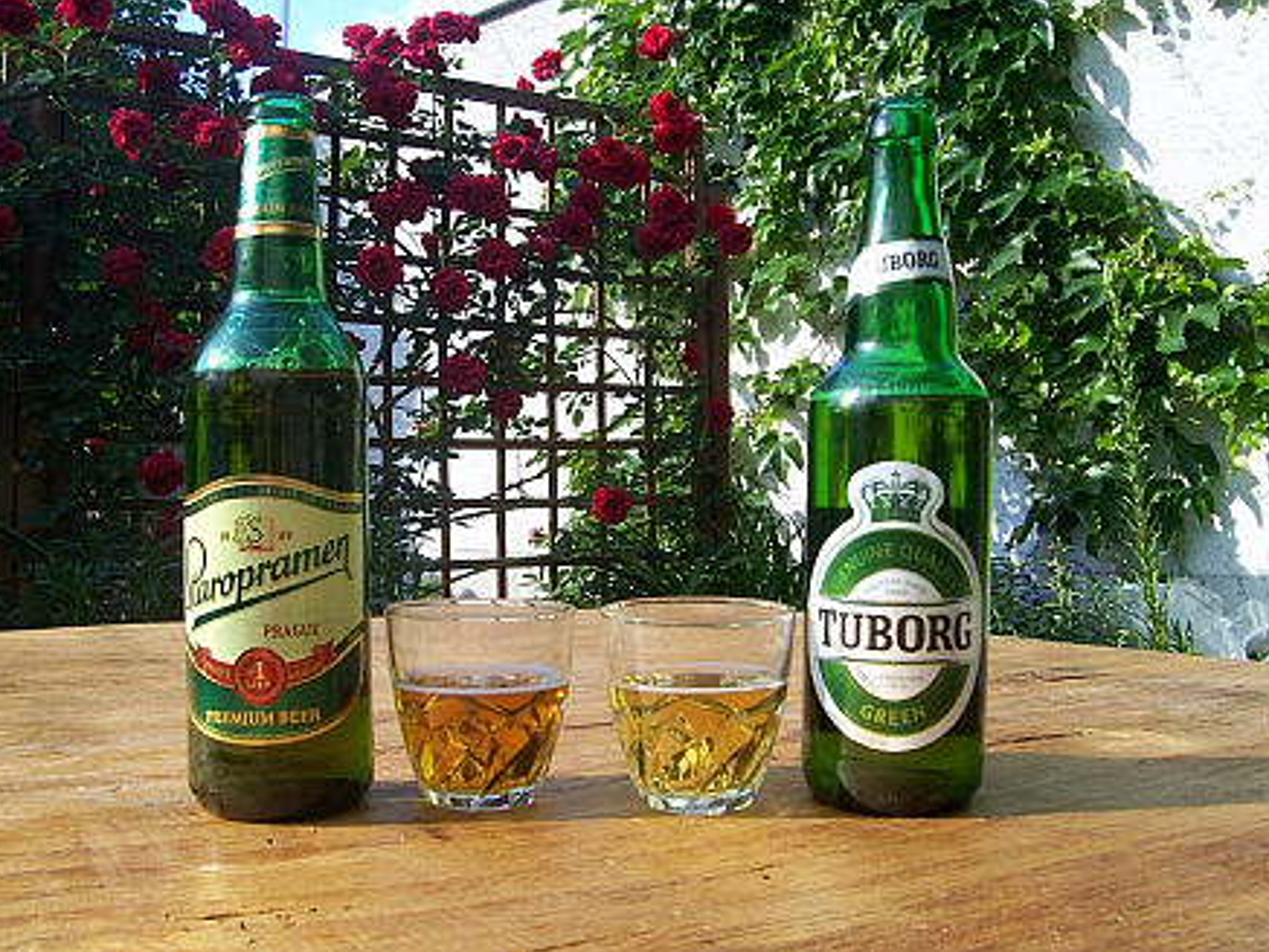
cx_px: 630
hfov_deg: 52.6
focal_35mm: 35
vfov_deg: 40.7
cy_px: 464
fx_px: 1283
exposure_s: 1/125
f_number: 5.6
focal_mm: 5.6
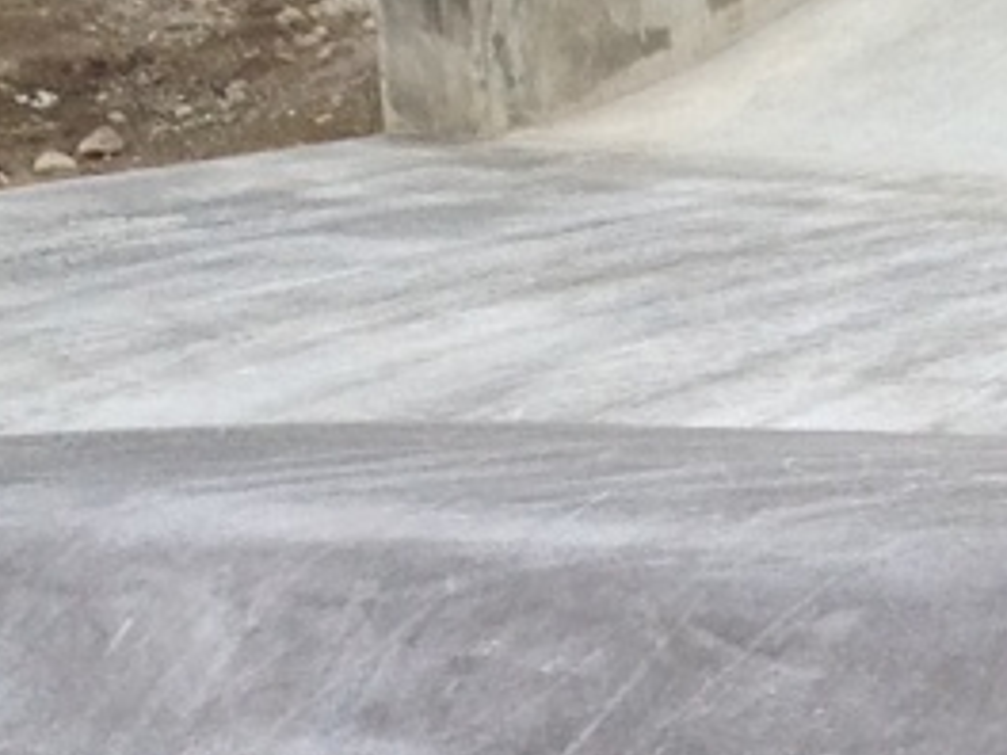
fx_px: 6284
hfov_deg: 8.9
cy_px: 1377
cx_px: 1499
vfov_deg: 6.7
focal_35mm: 216
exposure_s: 1/403
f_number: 2.4
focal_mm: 4.28
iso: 64
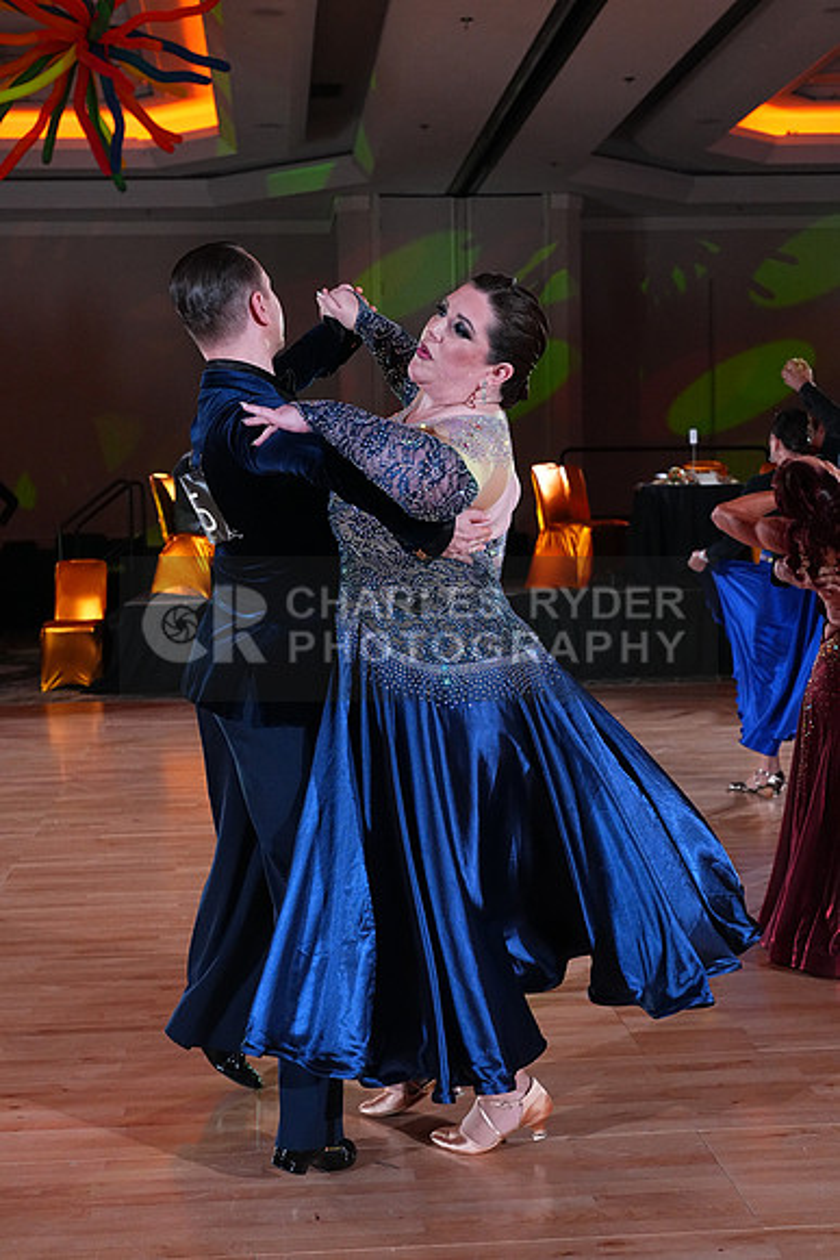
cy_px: 630
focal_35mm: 49
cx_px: 420
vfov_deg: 40.3
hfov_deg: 27.5
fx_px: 1714
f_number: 5.6
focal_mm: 49
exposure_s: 1/400
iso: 5000
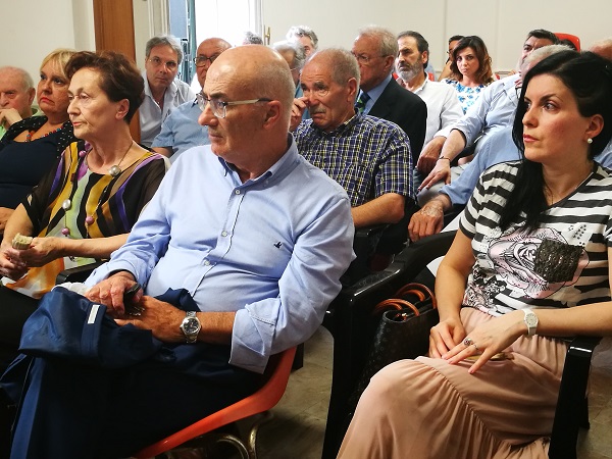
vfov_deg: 33.6
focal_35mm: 43
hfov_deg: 43.9
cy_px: 230
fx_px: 760
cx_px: 306
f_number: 2.2
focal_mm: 4.5
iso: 160
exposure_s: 1/33.3
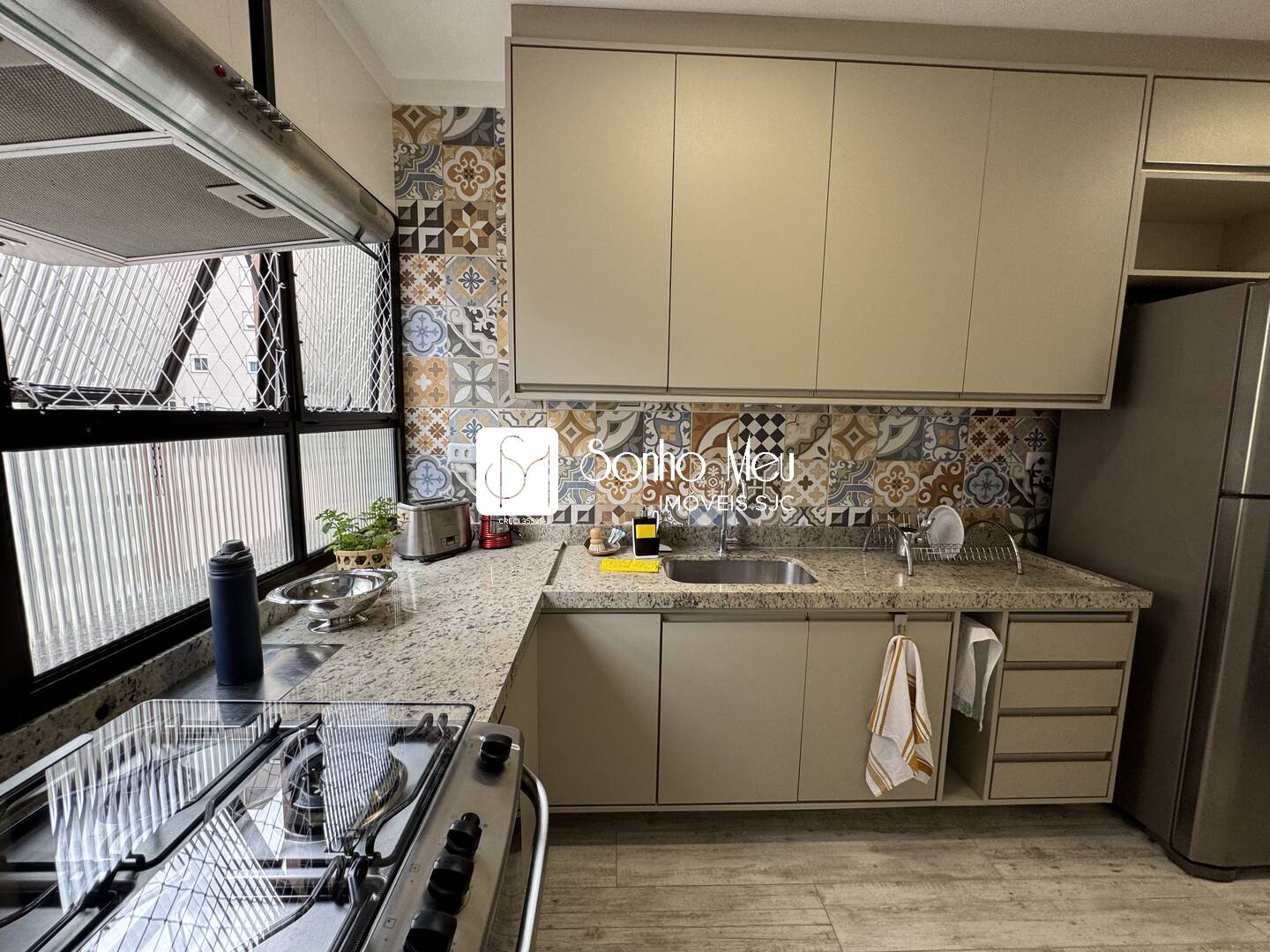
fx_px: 514
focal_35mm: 14
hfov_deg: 102.1
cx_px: 635
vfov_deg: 85.7
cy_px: 476
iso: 80
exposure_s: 1/99
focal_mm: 2.22
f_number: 2.2
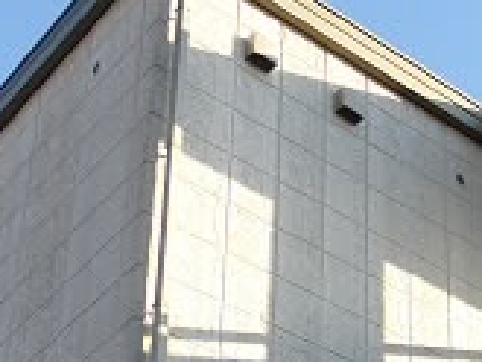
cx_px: 605
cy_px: 623
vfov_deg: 13.3
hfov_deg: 18.1
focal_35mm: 102
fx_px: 1421
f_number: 4
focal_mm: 4.3
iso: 100
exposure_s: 1/250
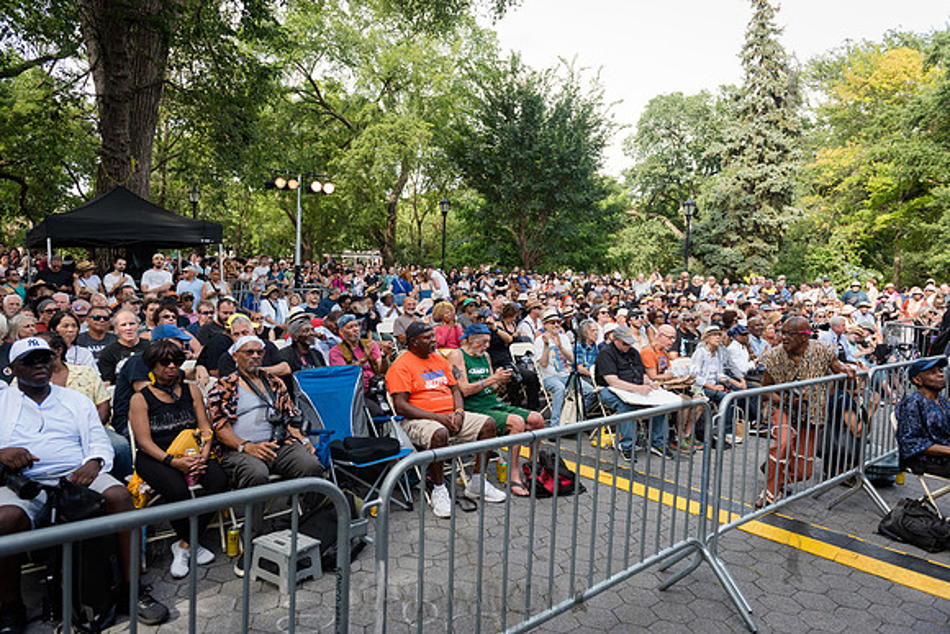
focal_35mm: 24
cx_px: 475
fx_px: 633
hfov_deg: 73.7
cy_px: 317
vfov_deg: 53.2
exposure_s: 1/1000
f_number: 3.5
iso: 800
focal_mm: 24
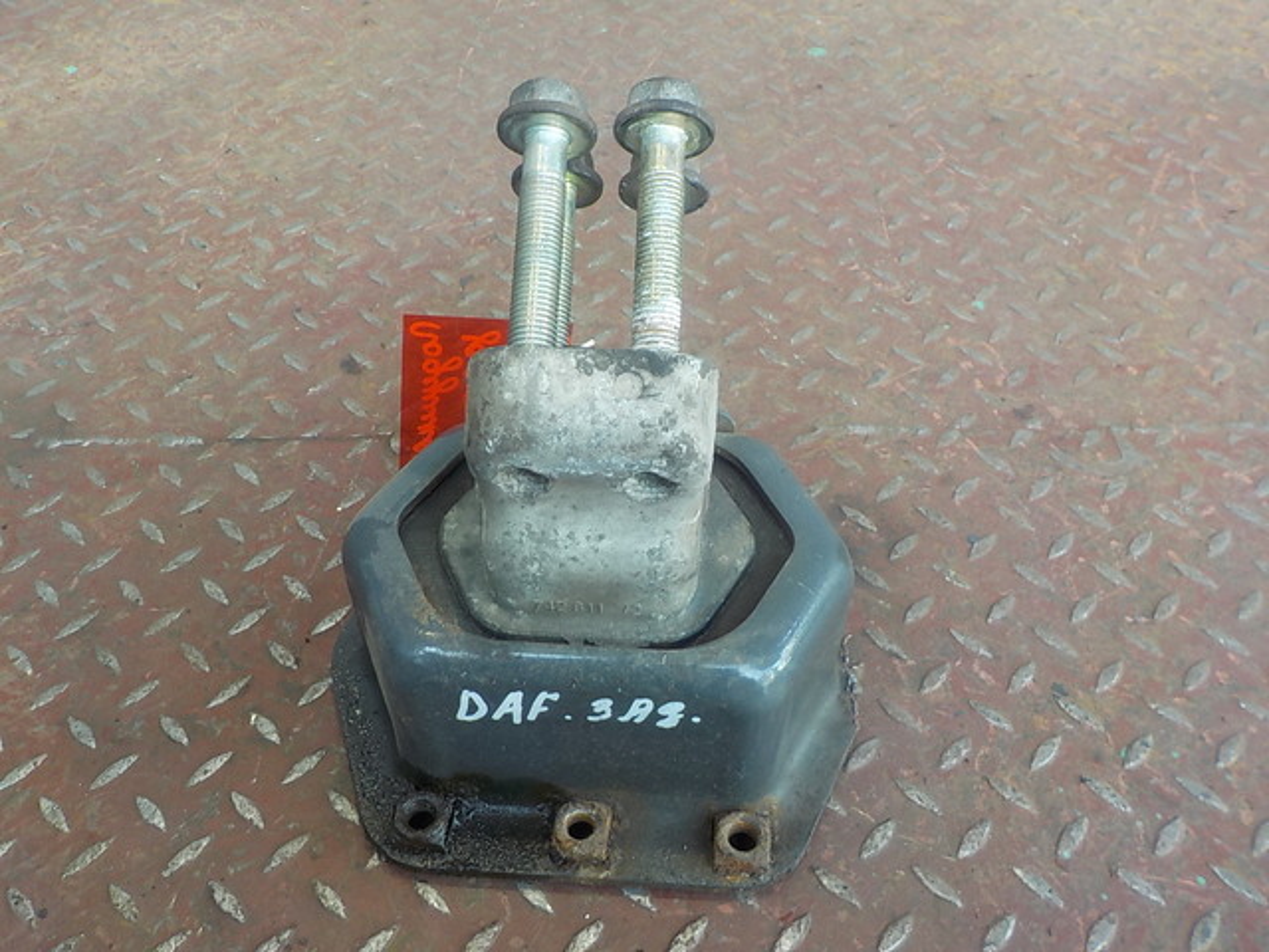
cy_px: 476
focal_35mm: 30
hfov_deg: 60.0
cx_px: 634
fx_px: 1100
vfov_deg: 46.8
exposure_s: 1/40
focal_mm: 4.1
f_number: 3.3
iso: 125
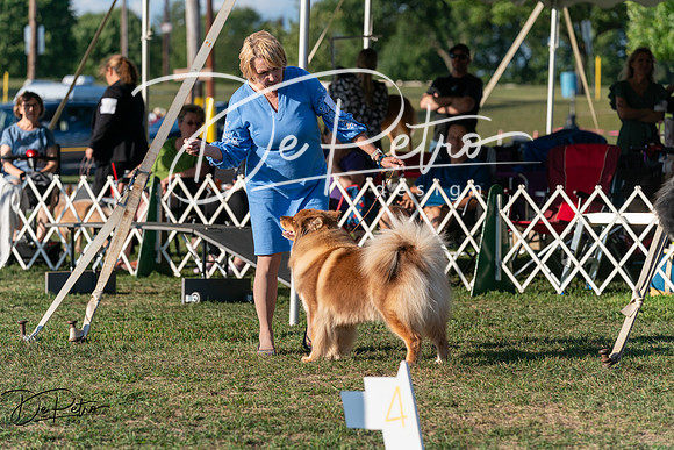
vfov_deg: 8.8
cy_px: 225
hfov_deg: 13.2
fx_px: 2921
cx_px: 337
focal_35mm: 156
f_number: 5
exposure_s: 1/2000
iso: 400
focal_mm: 156
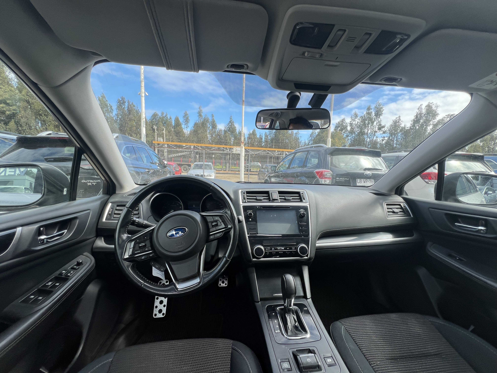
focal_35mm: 13
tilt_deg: -6.5
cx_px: 248
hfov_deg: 106.2
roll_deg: -2.5
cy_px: 186
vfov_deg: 89.9
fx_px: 187
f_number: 1.8
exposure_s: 1/368
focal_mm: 1.57
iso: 32
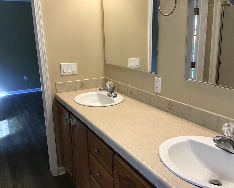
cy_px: 95
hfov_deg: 54.2
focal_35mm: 33
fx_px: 229
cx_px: 123
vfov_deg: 44.5
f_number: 2.4
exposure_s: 1/30
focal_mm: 3.3
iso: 50
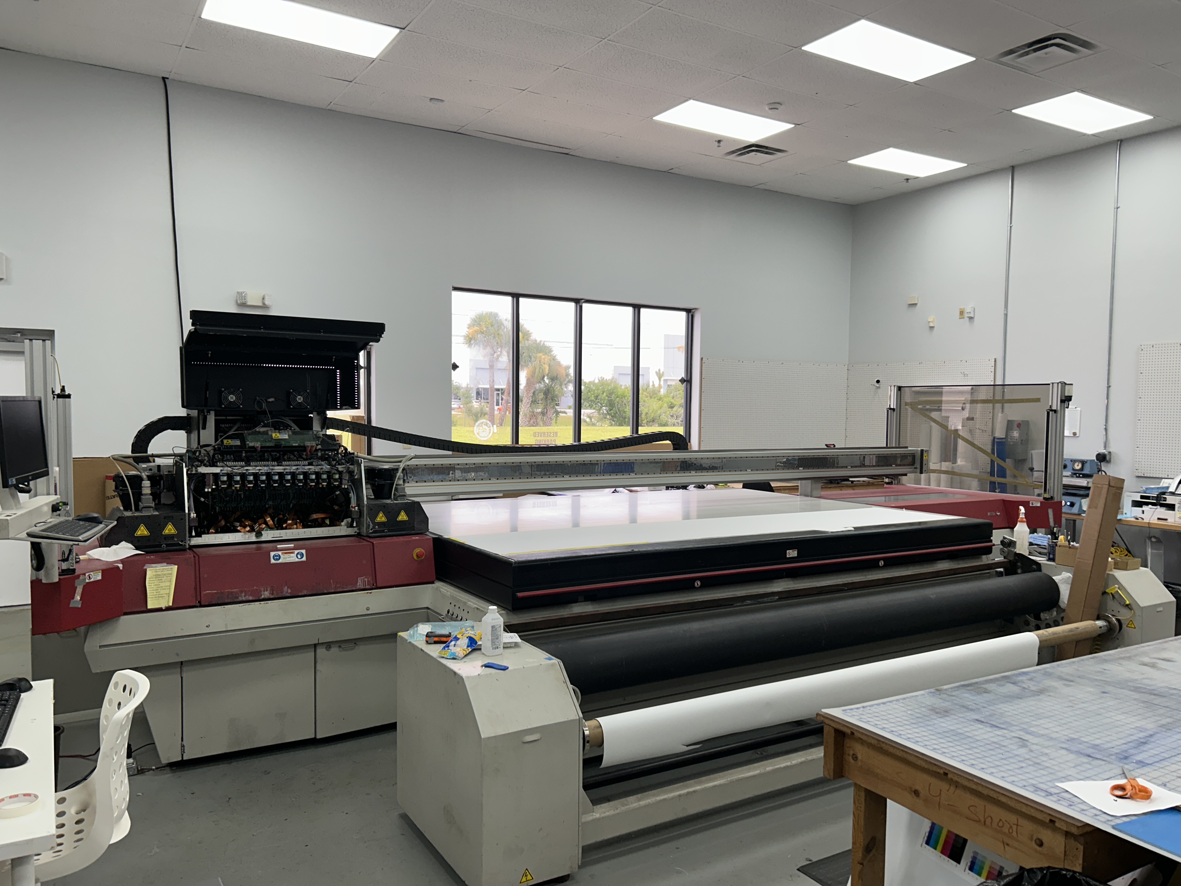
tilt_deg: -4.1
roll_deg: -0.4
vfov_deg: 53.1
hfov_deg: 67.3
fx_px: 887
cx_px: 590
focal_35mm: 26
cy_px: 443
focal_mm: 5.7
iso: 50
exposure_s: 1/120
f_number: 1.5
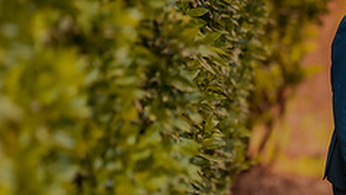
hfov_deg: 6.2
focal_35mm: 345
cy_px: 141
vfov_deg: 3.5
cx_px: 343
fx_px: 3166
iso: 320
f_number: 1.8
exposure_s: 1/800
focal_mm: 135
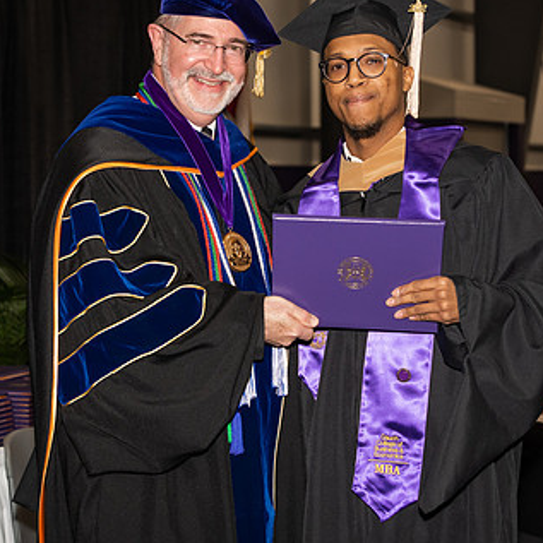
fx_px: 1934
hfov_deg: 16.0
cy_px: 217
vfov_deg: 16.0
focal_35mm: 109
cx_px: 254
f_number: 5.6
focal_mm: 70
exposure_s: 1/200
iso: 1000
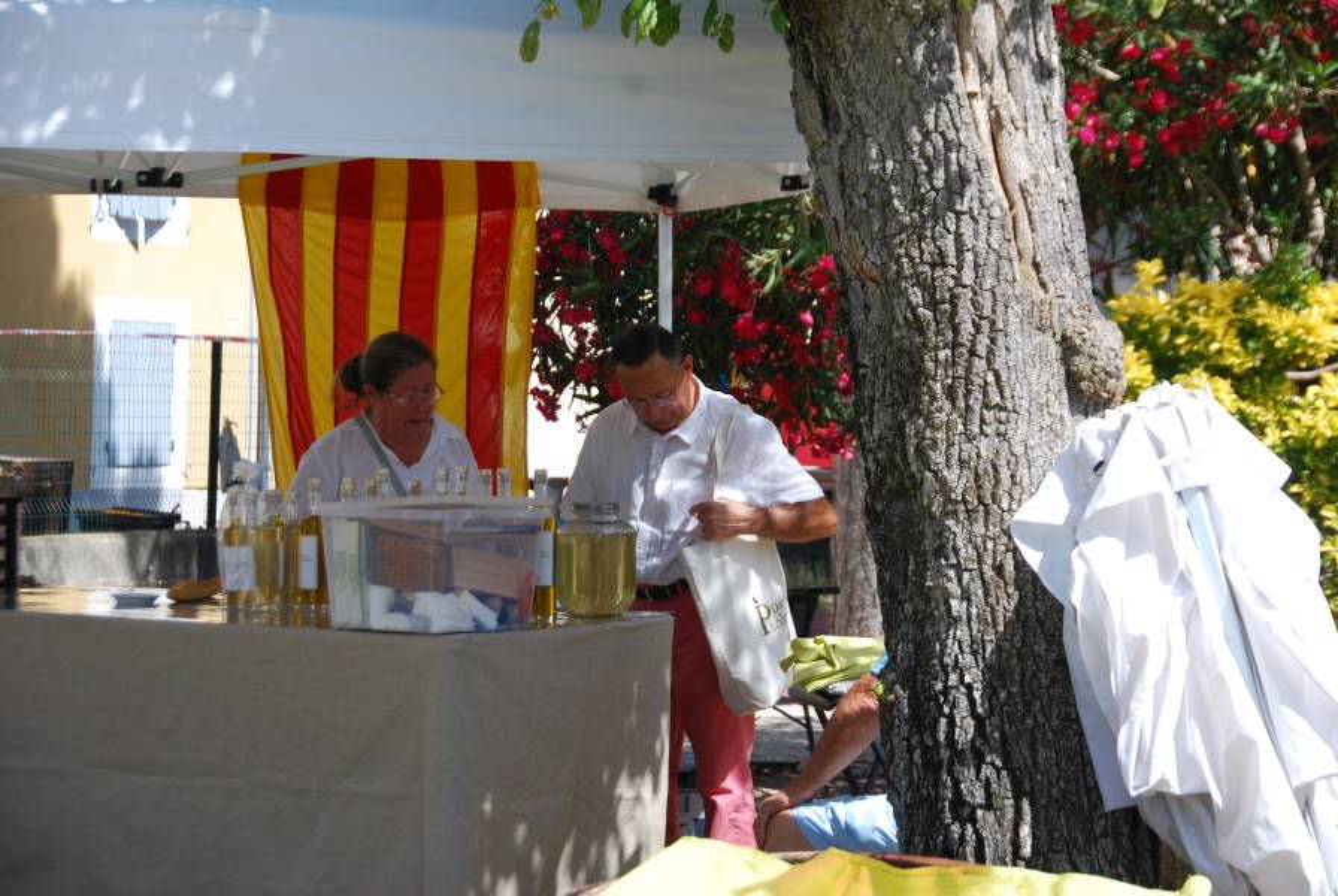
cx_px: 669
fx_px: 3908
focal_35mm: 105
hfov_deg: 19.4
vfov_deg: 13.1
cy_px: 448
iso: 200
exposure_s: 1/500
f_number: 5.6
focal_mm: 70
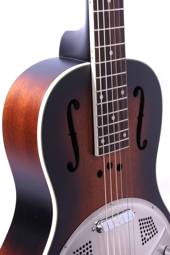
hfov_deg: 18.2
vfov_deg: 27.0
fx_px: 531
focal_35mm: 75
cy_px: 128
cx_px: 85
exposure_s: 1/50
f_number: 22
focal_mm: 75
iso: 100
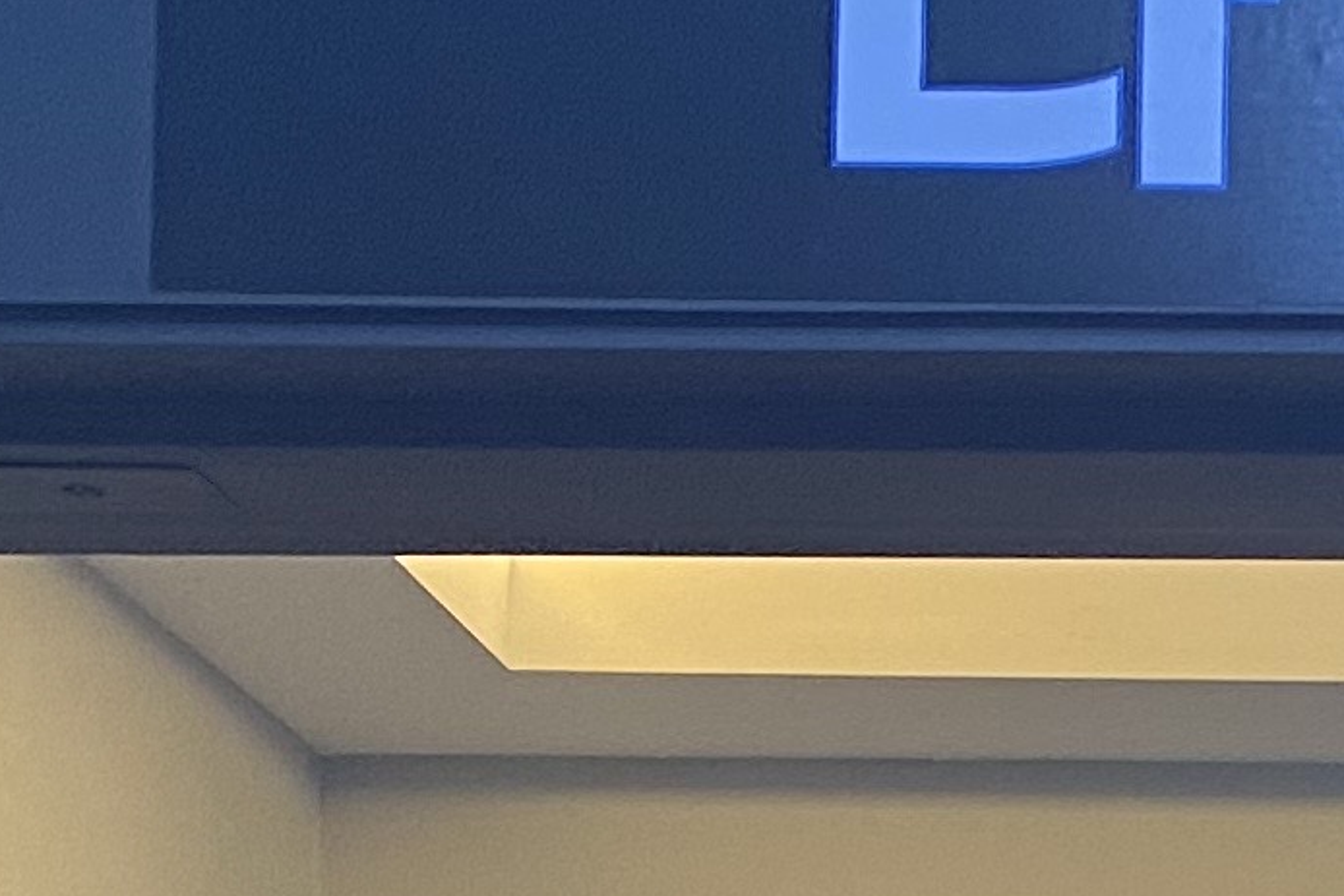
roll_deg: -0.6
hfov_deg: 12.0
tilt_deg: +2.2
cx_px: 2483
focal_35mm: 157
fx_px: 5862
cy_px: 2450
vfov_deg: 7.8
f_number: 1.8
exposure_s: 1/60
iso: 100
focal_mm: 4.25
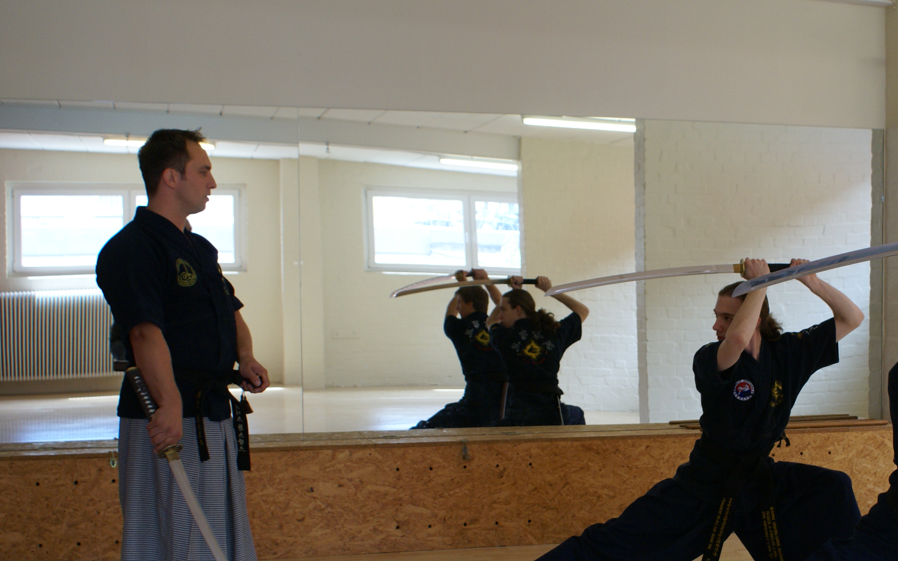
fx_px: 1371
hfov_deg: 35.7
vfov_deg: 23.0
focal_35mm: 56
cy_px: 408
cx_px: 631
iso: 250
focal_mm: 26
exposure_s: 1/40
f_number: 4.5
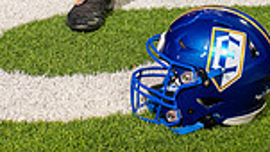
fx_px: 1031
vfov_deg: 7.7
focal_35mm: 144
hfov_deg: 14.8
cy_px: -245
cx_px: 245
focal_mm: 46
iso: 800
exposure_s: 1/320
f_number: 7.1
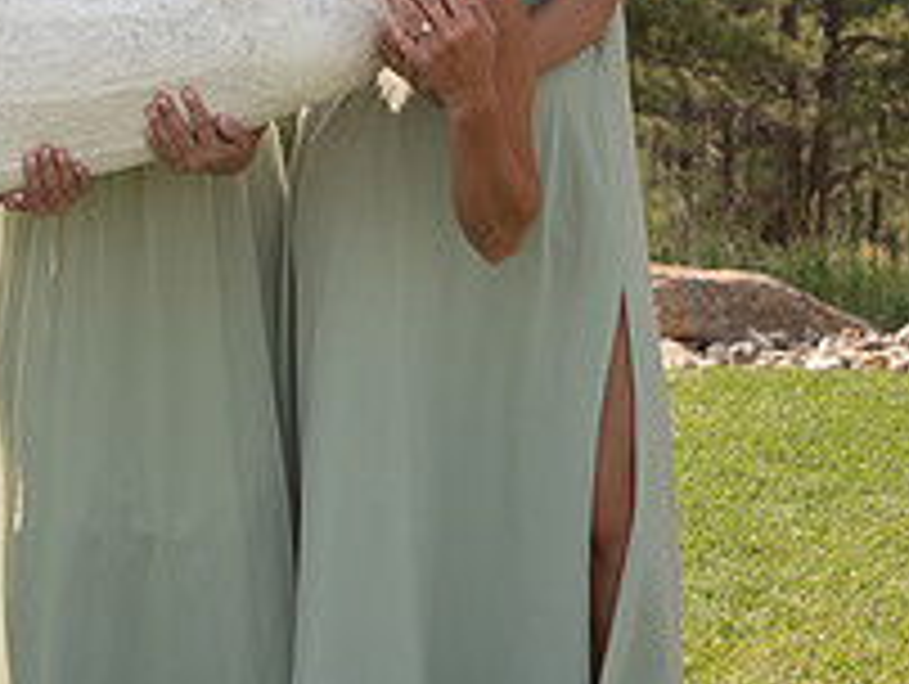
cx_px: -63
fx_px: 3260
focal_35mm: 124
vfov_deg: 11.7
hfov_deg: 15.5
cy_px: -133
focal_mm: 45
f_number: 4.5
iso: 80
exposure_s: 1/160
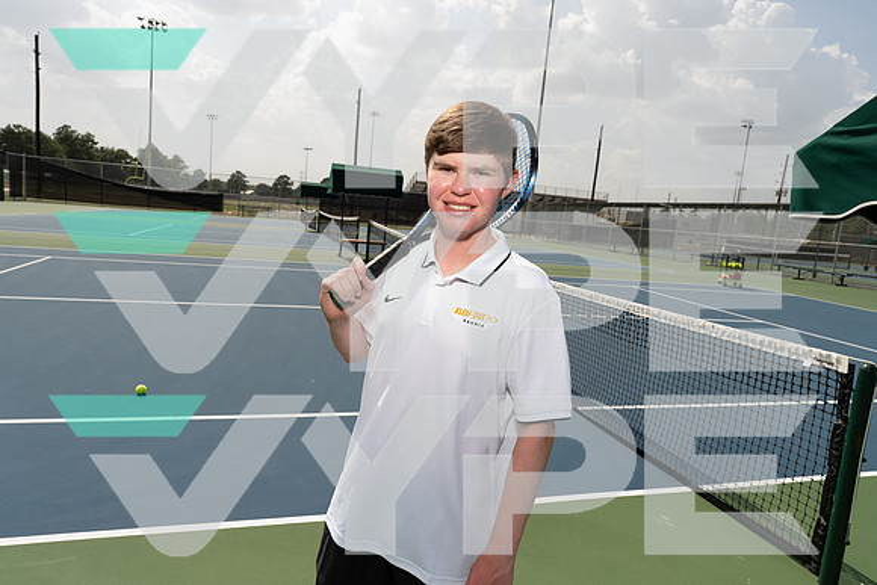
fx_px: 585
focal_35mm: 24
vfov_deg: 53.2
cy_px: 292
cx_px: 438
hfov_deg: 73.7
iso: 100
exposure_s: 1/250
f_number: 7.1
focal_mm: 24
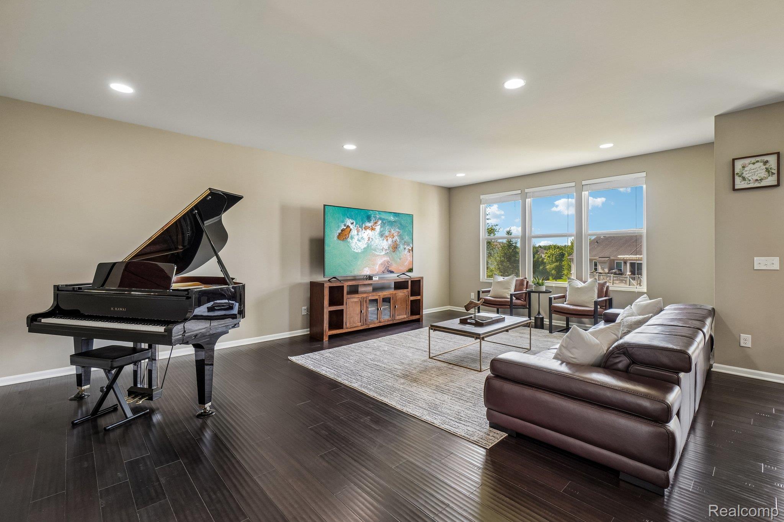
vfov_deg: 77.3
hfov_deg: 100.4
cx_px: 392
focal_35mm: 15
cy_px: 261
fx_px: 327
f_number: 8
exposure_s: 1/10
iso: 400
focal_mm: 10
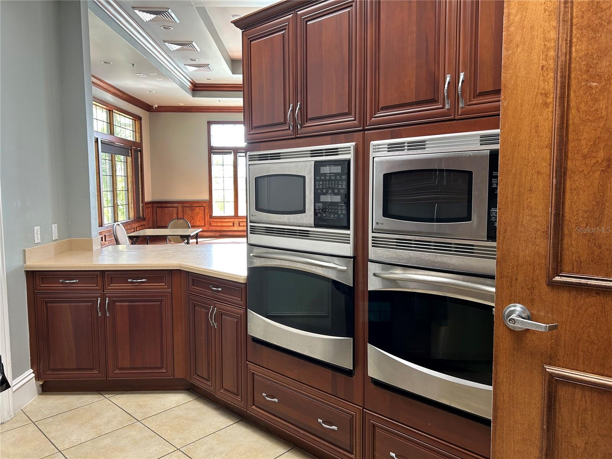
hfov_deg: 67.3
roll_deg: +0.6
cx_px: 306
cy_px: 230
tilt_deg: -5.0
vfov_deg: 53.1
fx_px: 460
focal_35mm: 26
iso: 80
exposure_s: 1/60
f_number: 1.5
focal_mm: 5.7
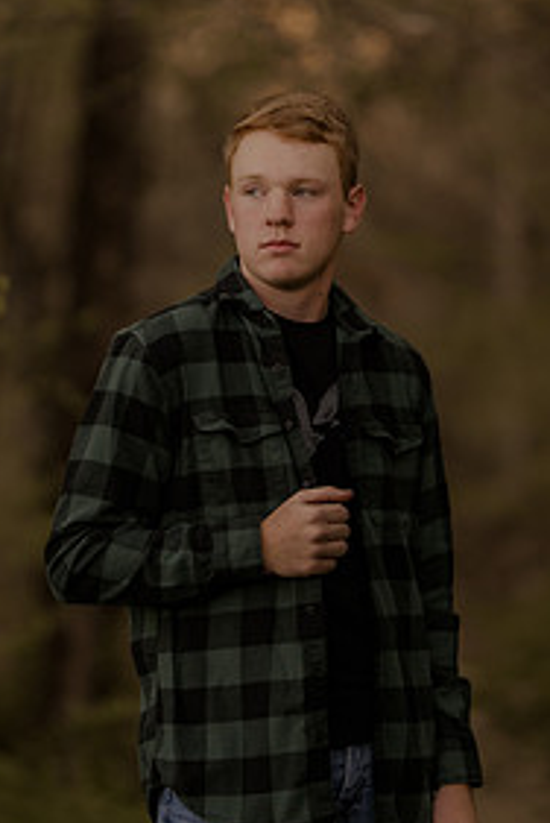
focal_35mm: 136
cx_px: 275
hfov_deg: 10.1
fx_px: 3109
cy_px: 346
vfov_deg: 15.1
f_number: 1.4
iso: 250
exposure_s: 1/800
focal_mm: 85
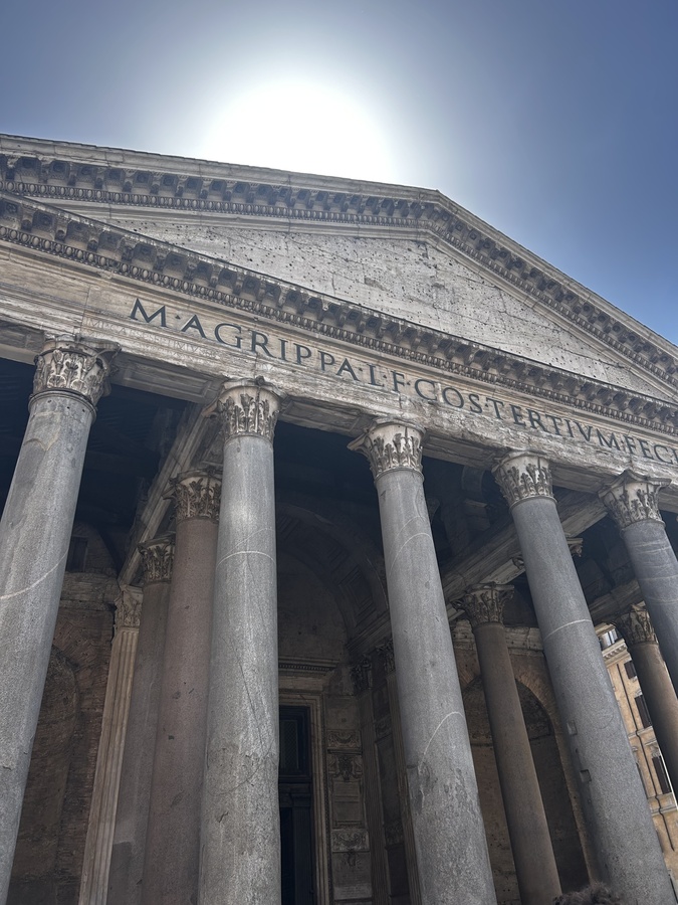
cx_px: 339
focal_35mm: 26
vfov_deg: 67.3
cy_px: 452
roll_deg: +4.6
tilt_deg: +32.3
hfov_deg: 53.1
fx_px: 679
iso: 50
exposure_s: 1/1597
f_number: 1.5
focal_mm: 5.7
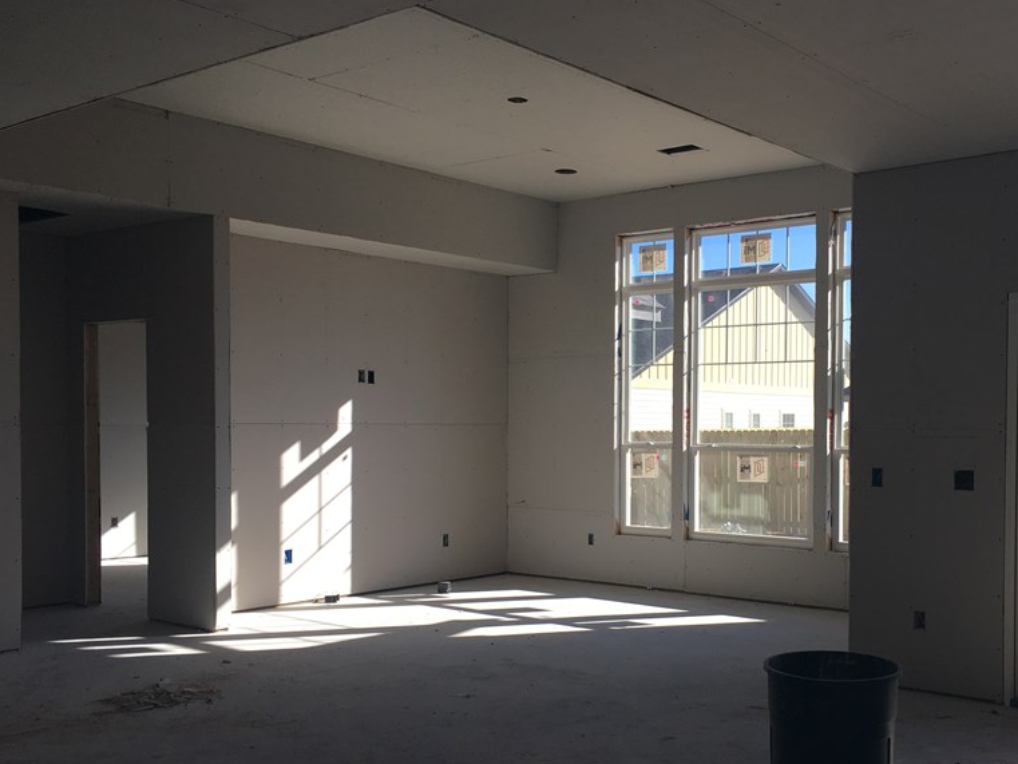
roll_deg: -0.7
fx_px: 1147
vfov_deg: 36.7
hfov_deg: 47.2
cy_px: 463
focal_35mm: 39
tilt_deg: -0.9
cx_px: 669
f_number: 2.2
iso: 25
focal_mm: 4.15
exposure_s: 1/538
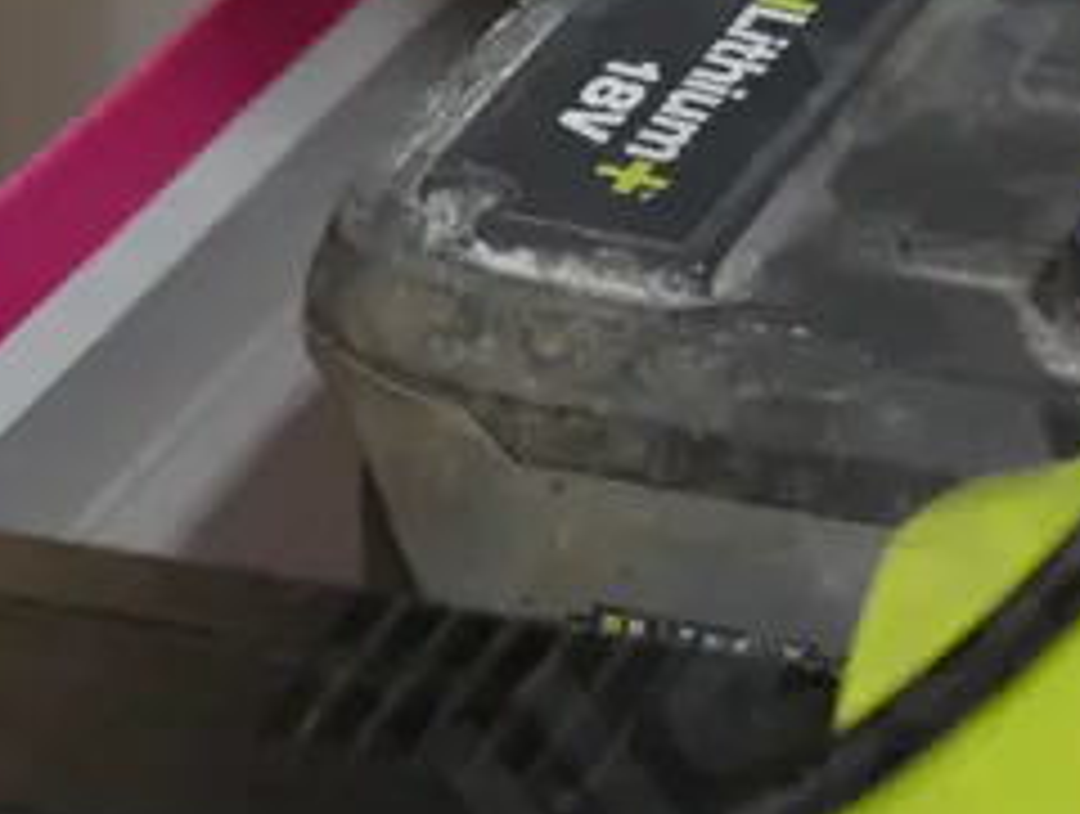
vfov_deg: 7.0
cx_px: 1148
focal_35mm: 213
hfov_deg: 9.2
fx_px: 6659
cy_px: 443
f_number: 5.3
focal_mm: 25
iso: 1600
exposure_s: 1/60
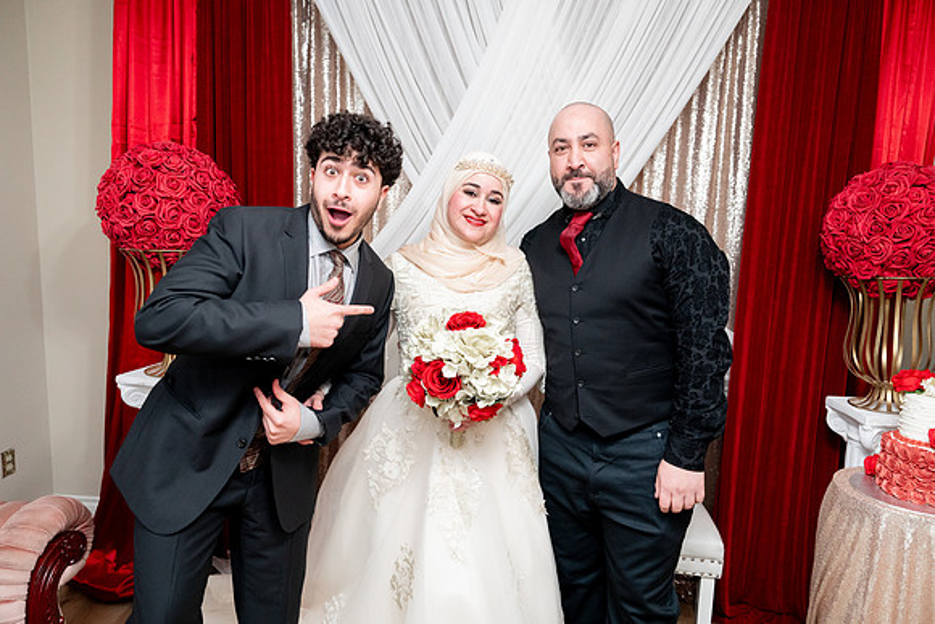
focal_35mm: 24
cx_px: 468
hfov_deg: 73.7
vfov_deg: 53.2
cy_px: 312
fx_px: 623
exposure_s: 1/160
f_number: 2.8
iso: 2500
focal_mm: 24
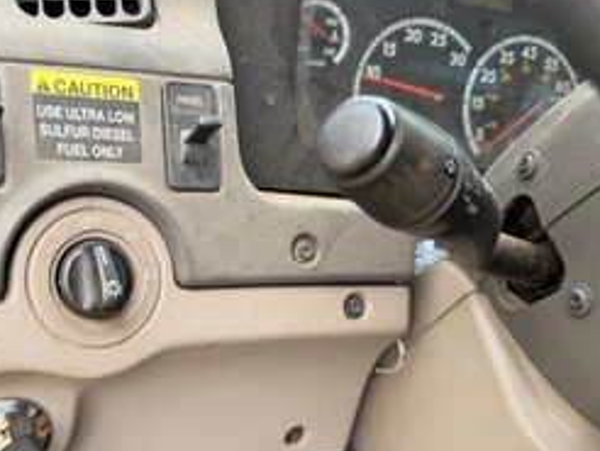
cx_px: 200
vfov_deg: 36.6
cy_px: 295
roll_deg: -11.1
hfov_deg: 47.1
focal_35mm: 39
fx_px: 677
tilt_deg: -27.5
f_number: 1.78
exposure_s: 1/308
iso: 64
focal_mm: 6.76
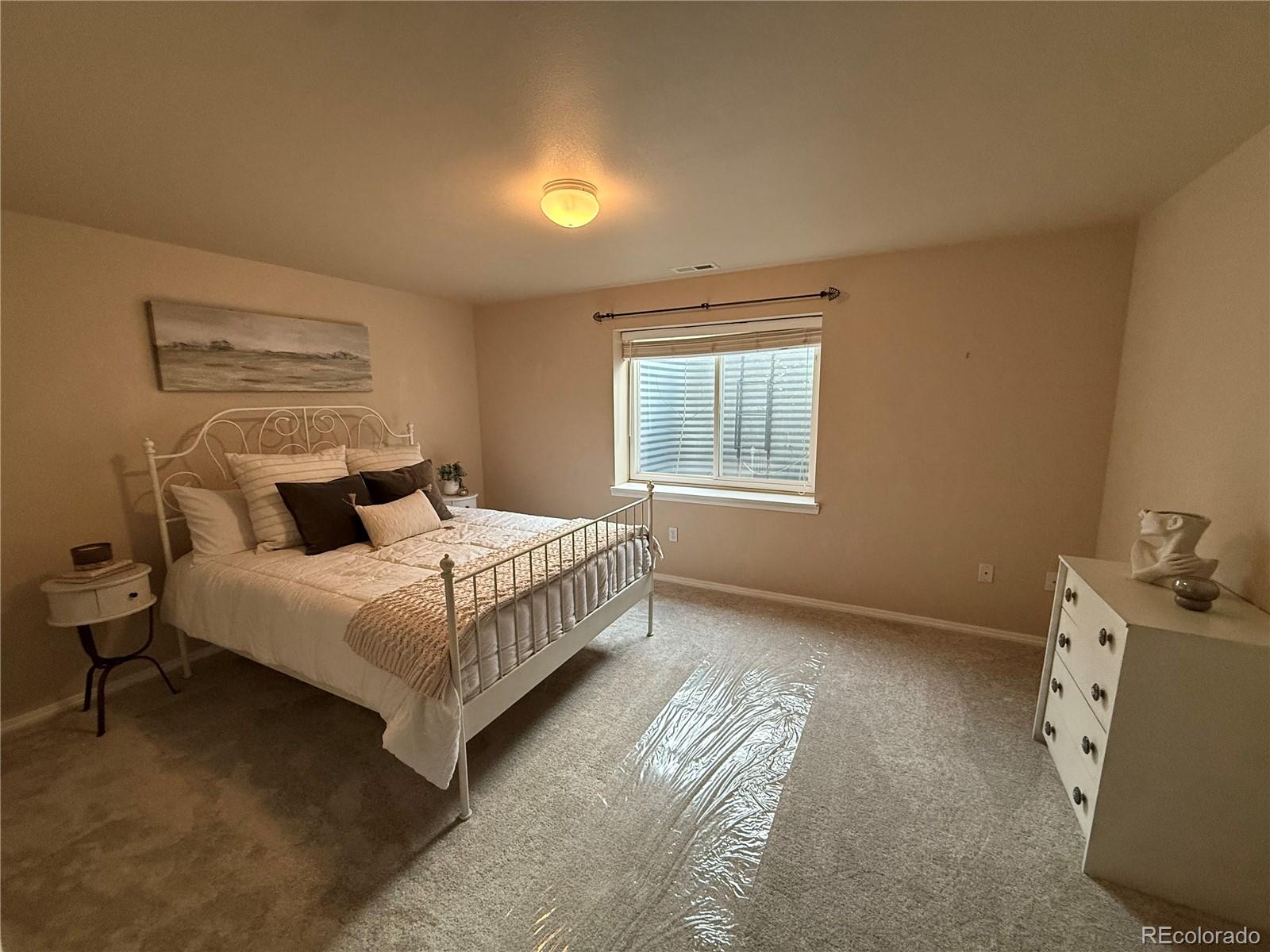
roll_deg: +0.8
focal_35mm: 14
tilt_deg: -7.9
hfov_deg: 102.1
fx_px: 514
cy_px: 476
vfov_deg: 85.7
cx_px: 635
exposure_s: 1/60
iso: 250
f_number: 2.2
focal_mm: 2.22
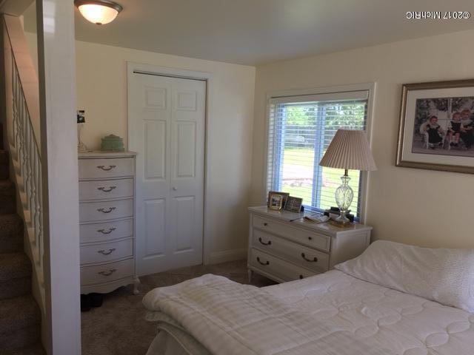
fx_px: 397
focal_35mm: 29
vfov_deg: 48.2
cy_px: 178
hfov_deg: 61.7
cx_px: 237
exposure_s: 1/40
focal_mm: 4.15
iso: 25
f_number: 2.2
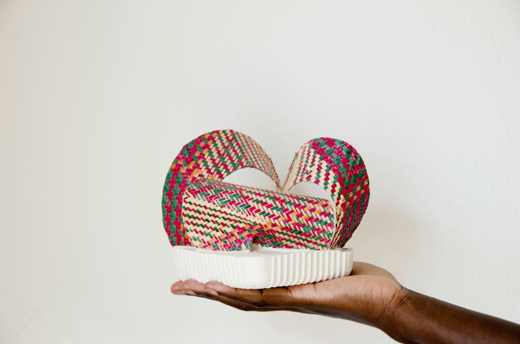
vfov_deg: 18.8
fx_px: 1038
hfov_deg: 28.1
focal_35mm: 72
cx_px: 260
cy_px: 172
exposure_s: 1/15
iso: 200
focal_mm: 48
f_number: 4.5
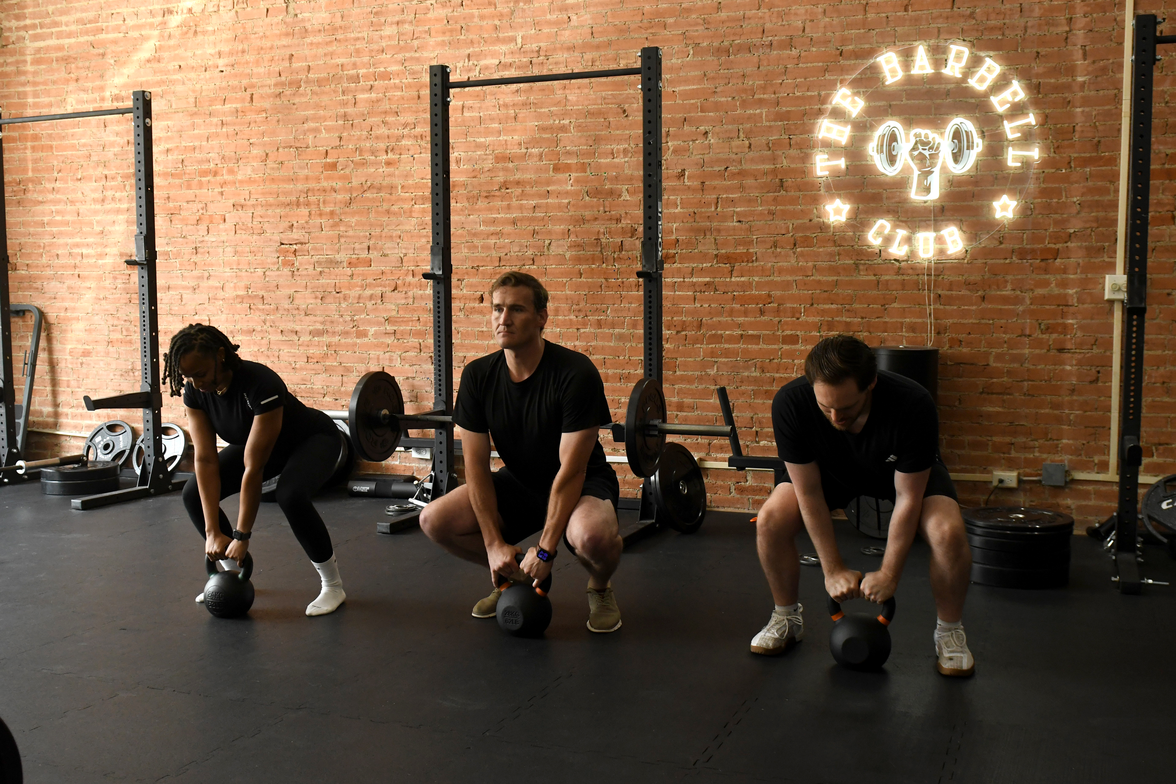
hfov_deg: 53.1
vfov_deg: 36.9
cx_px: 588
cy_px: 392
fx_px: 1176
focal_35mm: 36
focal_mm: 24
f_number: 5.6
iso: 1600
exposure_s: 1/160
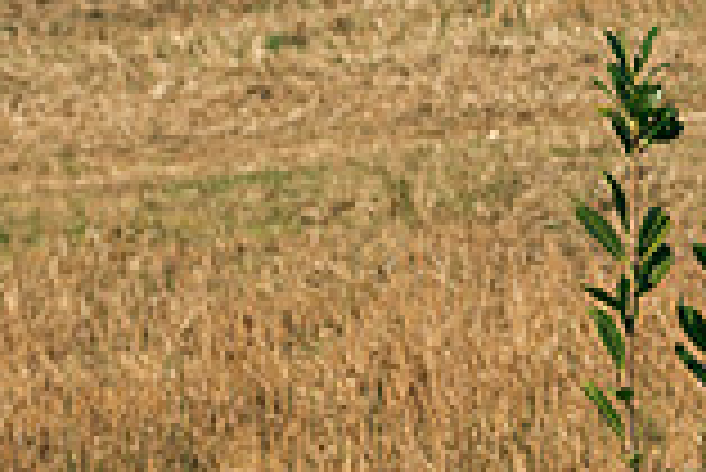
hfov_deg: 10.7
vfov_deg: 7.3
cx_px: 1097
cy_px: -254
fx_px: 3631
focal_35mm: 185
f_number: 5.6
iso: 100
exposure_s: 1/800
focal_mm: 50
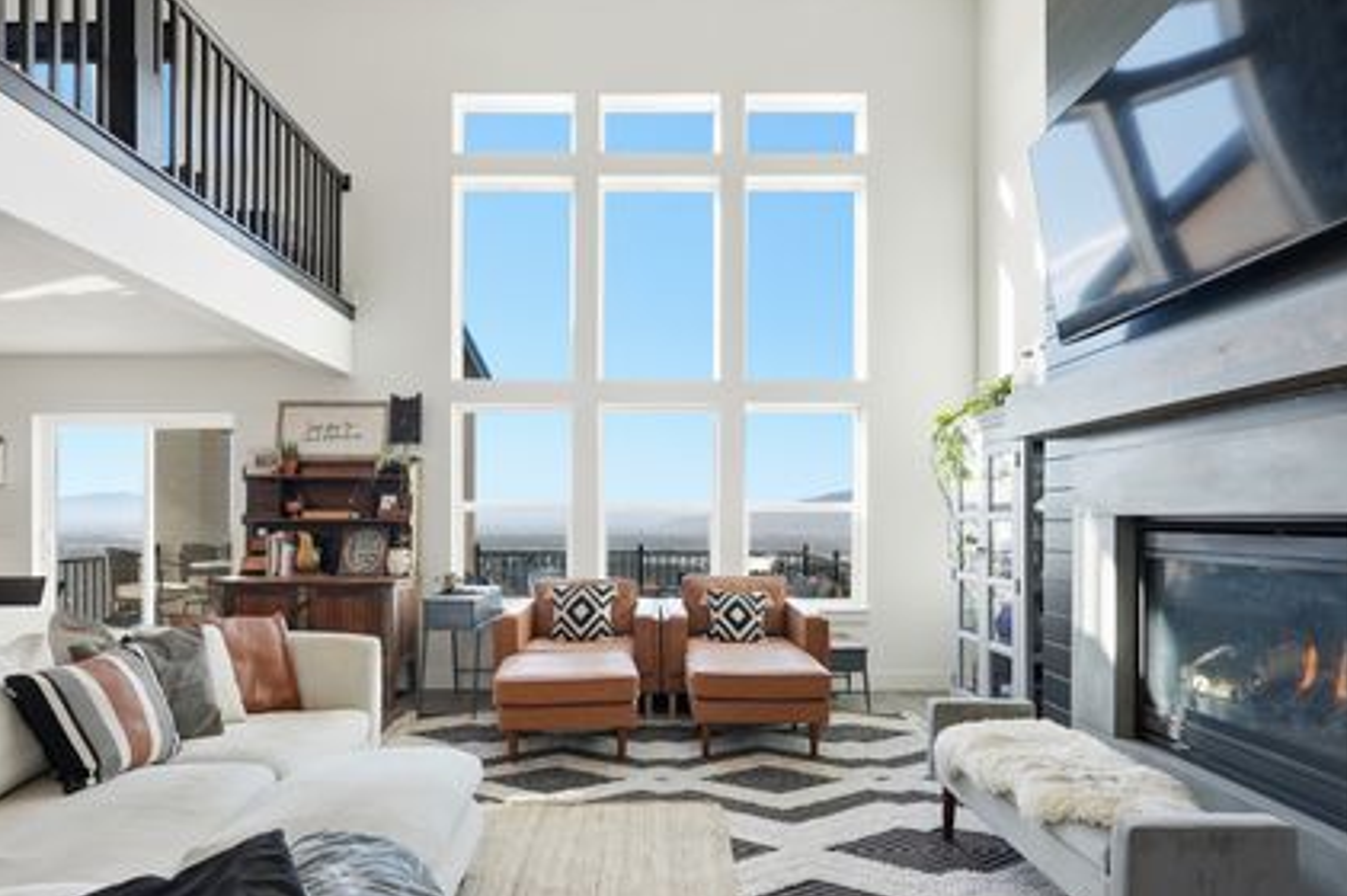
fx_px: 710
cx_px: 637
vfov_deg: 64.3
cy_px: 494
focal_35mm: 19
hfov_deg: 86.9
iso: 640
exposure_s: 1/500
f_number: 9
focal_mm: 16
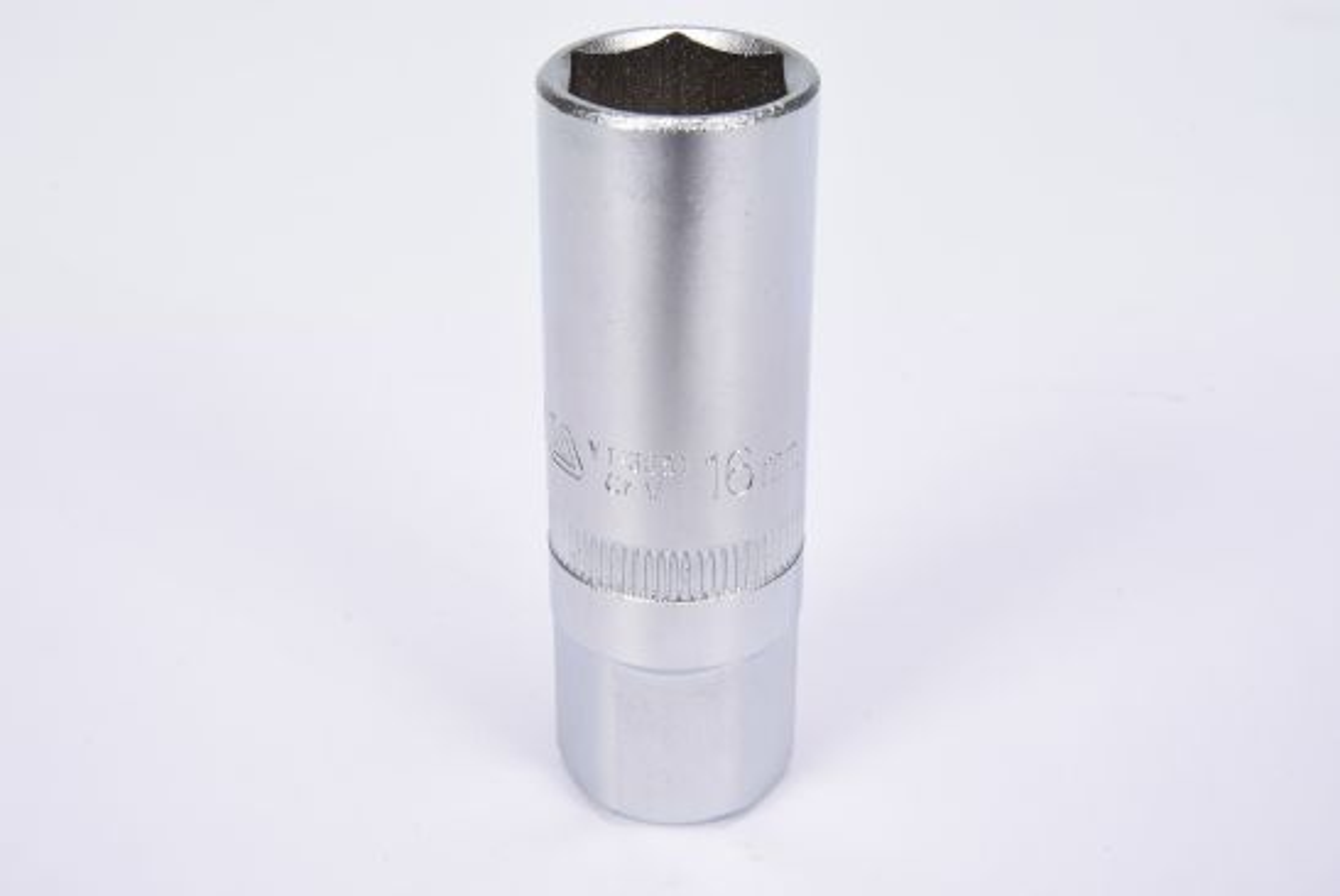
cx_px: 670
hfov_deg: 27.0
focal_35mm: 75
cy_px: 448
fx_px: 2795
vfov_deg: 18.2
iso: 250
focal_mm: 50
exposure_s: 1/125
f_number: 18
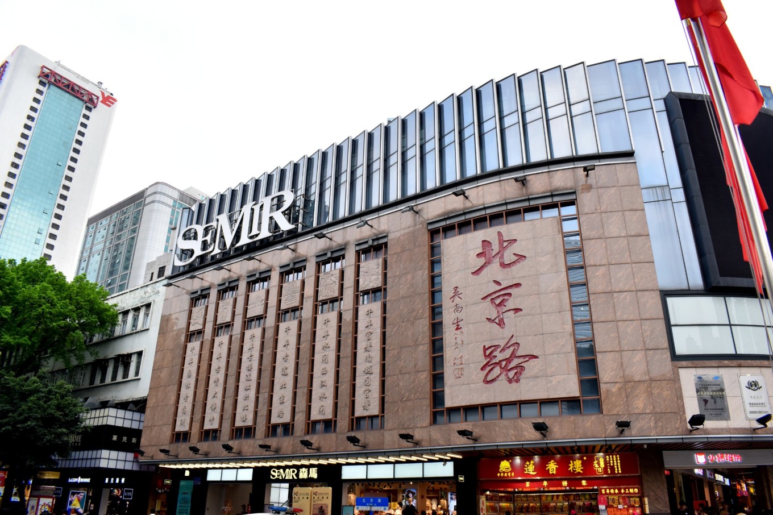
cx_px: 386
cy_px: 258
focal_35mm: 27
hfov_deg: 67.4
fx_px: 580
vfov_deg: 47.9
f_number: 8
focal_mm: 18
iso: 400
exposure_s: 1/250
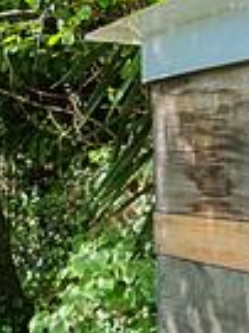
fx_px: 740
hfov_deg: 18.7
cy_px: 353
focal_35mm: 77
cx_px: 239
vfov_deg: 24.0
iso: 50
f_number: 2.4
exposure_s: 1/385
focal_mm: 4.32
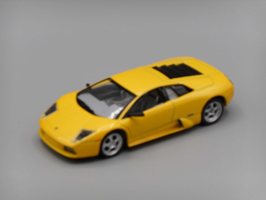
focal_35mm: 121
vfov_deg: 12.2
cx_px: 133
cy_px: 100
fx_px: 930
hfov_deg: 16.3
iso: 80
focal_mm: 21.5
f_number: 5.4
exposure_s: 1/60
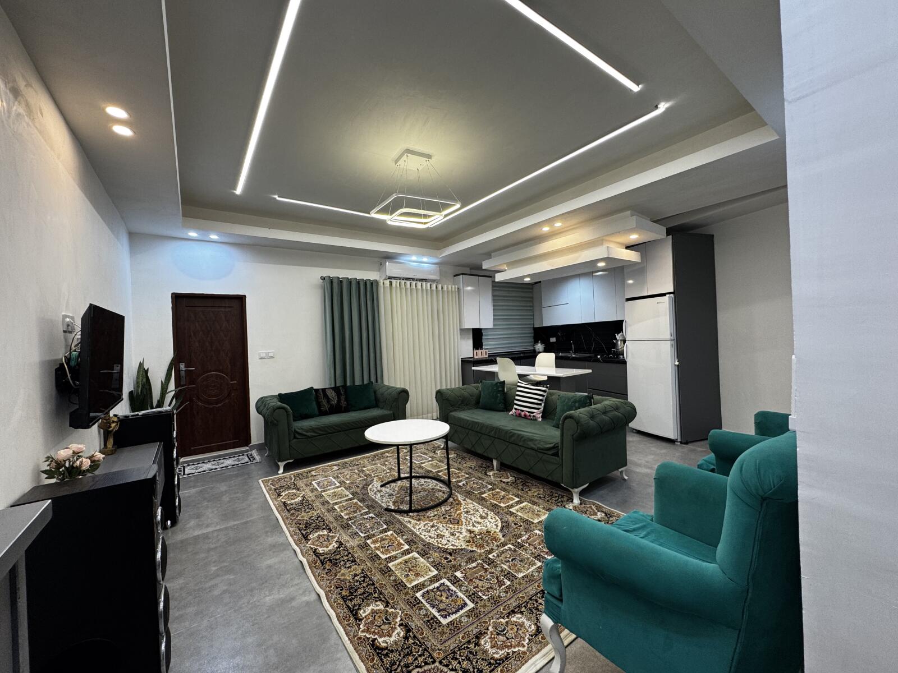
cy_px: 336
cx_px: 449
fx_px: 363
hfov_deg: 102.1
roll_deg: +2.0
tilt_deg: +0.0
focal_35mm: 14
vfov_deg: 85.7
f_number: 2.2
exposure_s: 1/100
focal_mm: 2.22
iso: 100
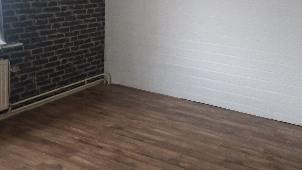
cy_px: 17
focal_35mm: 42
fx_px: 336
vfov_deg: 27.3
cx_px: 222
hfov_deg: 46.8
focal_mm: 5.54
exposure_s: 1/30
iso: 250
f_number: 1.8
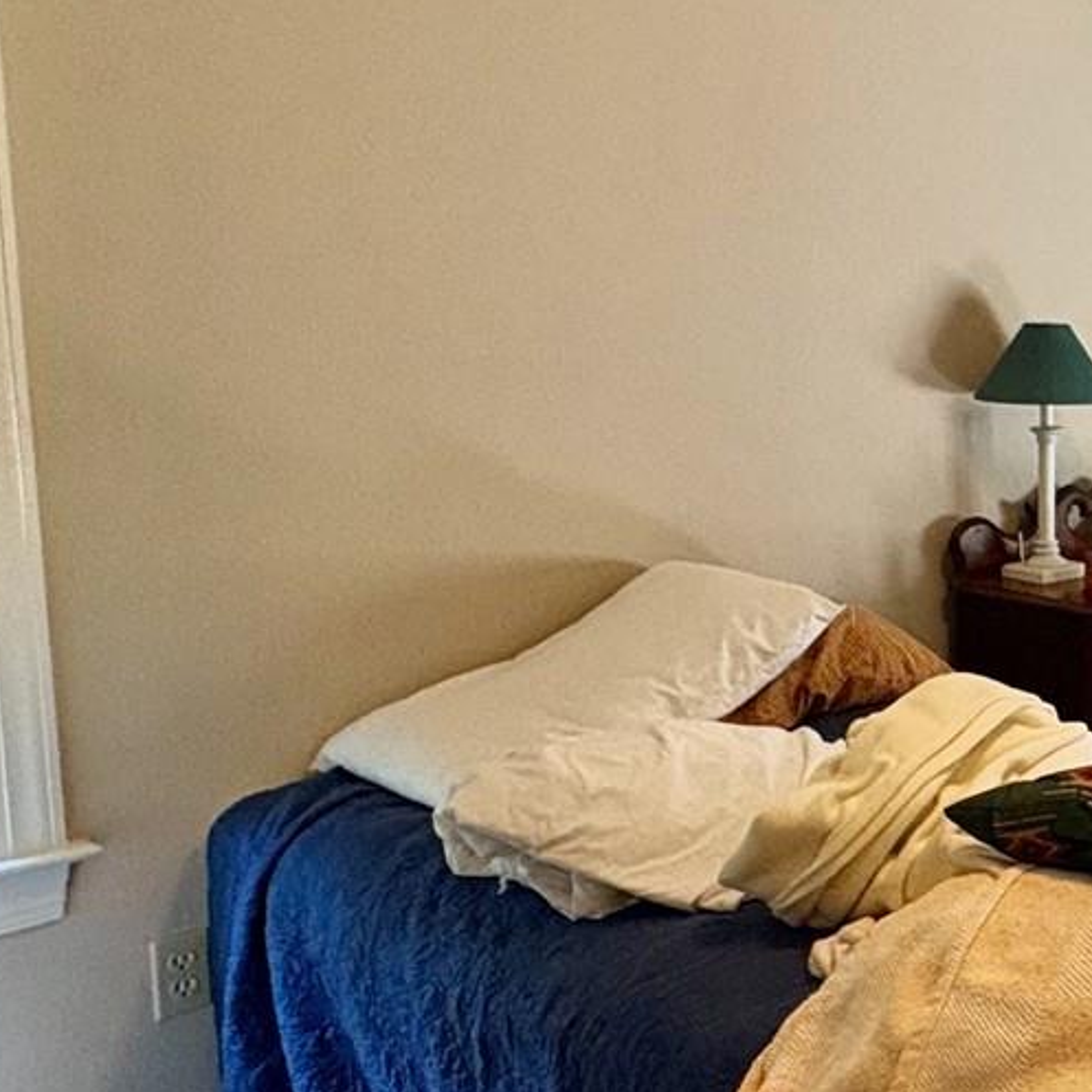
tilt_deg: -7.7
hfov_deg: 25.9
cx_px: 1584
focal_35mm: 51
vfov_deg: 33.3
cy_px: 435
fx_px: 1820
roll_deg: -0.9
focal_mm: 2.22
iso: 500
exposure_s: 1/120
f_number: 2.2
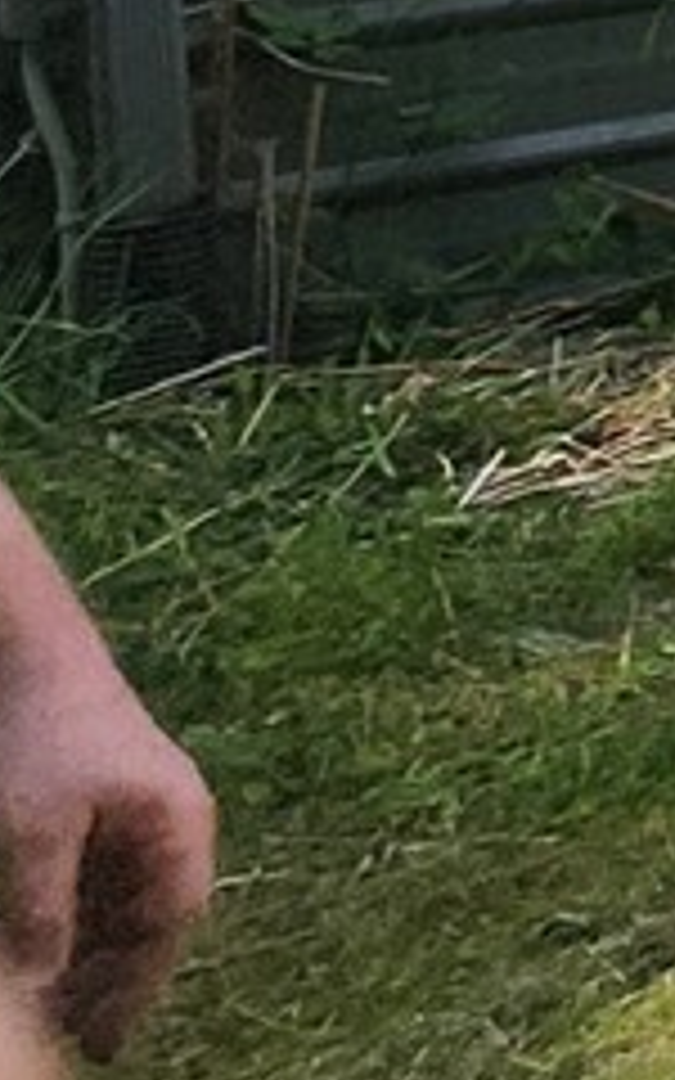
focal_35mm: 92
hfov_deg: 6.1
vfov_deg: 19.4
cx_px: 3460
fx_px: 2708
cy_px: -585
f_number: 2.2
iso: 50
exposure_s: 1/1245
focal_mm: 2.2
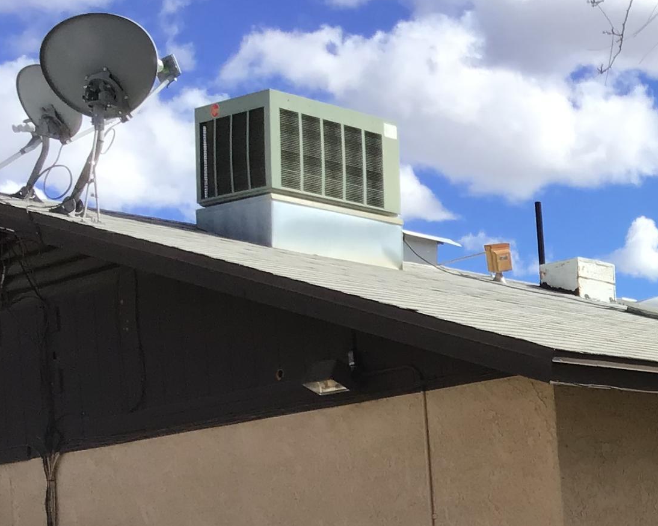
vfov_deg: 17.9
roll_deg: +3.4
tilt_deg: +2.3
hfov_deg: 21.0
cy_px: 567
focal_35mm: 83
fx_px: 1616
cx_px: 847
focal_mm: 3.3
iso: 25
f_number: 2.4
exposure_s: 1/1164
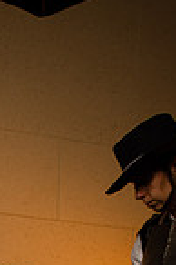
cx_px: 93
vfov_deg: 15.6
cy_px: 405
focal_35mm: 120
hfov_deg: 11.4
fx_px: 882
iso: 200
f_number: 16
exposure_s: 1/180
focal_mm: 26
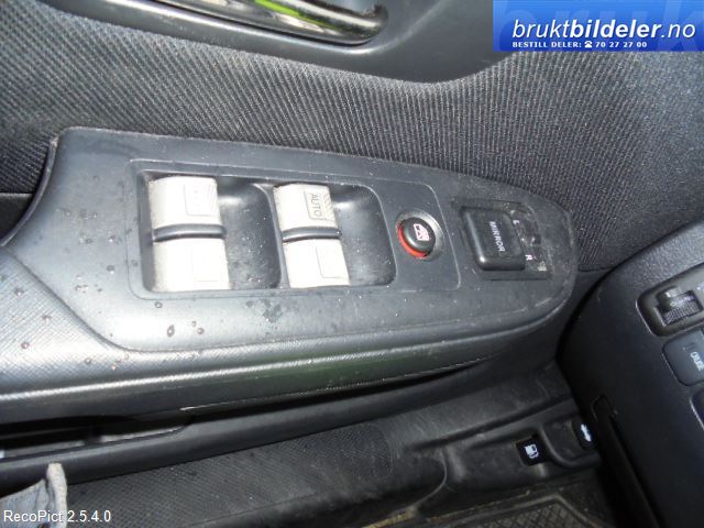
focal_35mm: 26
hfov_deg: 67.3
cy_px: 264
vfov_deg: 53.1
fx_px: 529
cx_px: 352
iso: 200
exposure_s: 1/30
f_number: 3.5
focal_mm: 4.6
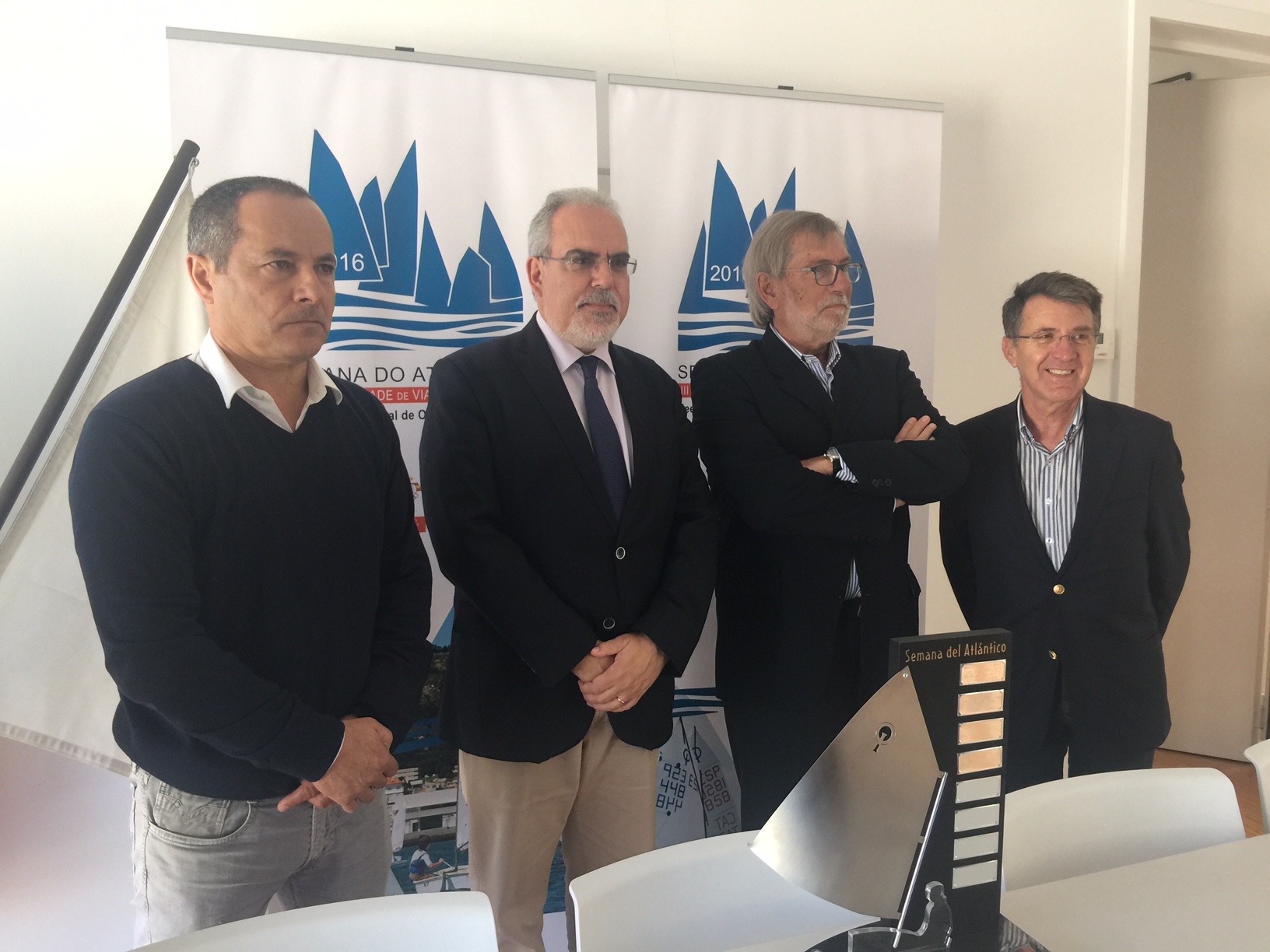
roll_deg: -0.9
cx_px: 635
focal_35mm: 29
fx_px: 1064
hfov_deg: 61.7
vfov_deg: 48.2
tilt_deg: -5.8
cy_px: 476
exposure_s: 1/33
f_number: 2.2
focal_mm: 4.15
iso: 32
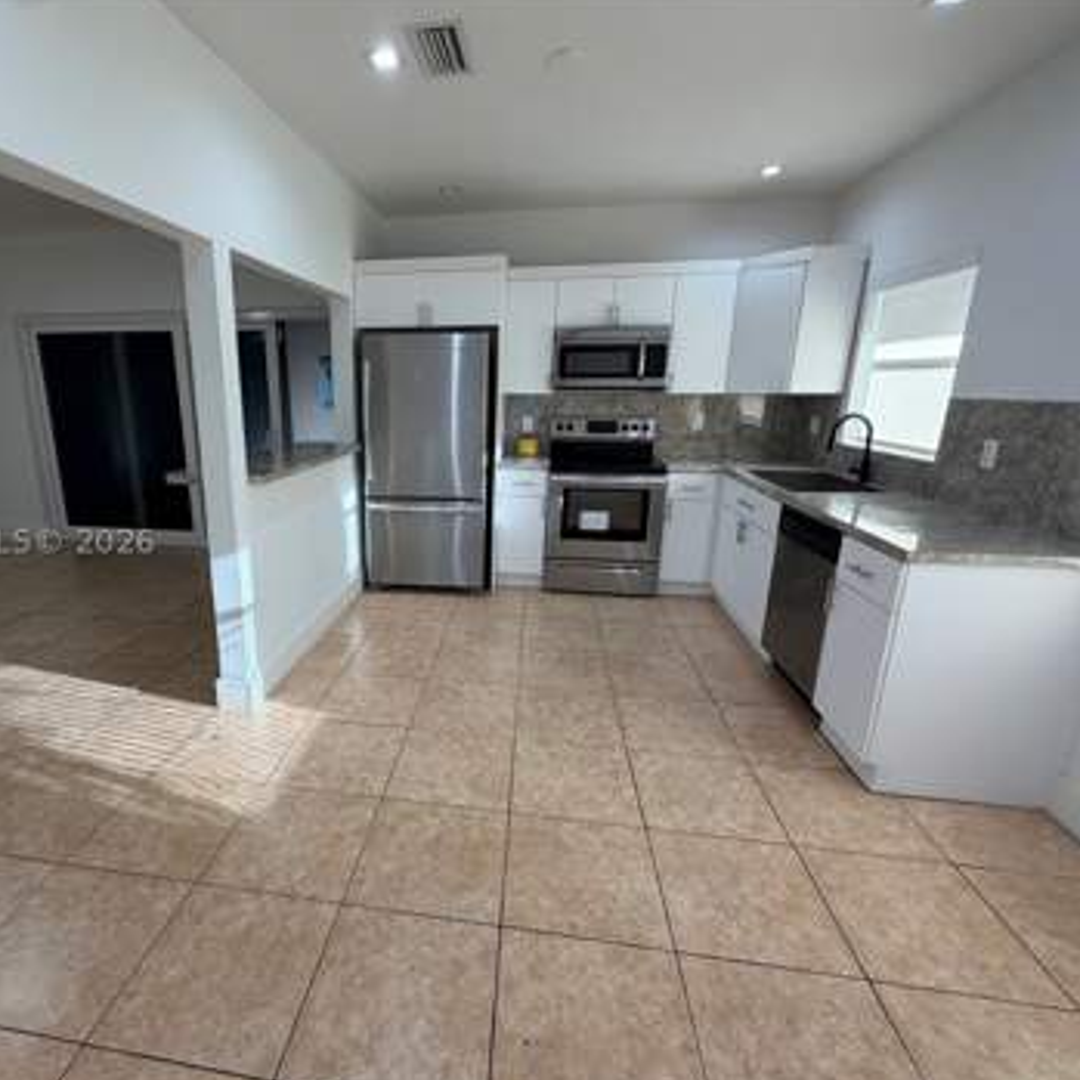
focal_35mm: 17
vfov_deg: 84.0
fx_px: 600
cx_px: 439
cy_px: 542
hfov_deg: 83.1
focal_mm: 2.22
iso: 125
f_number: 2.2
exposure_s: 1/120
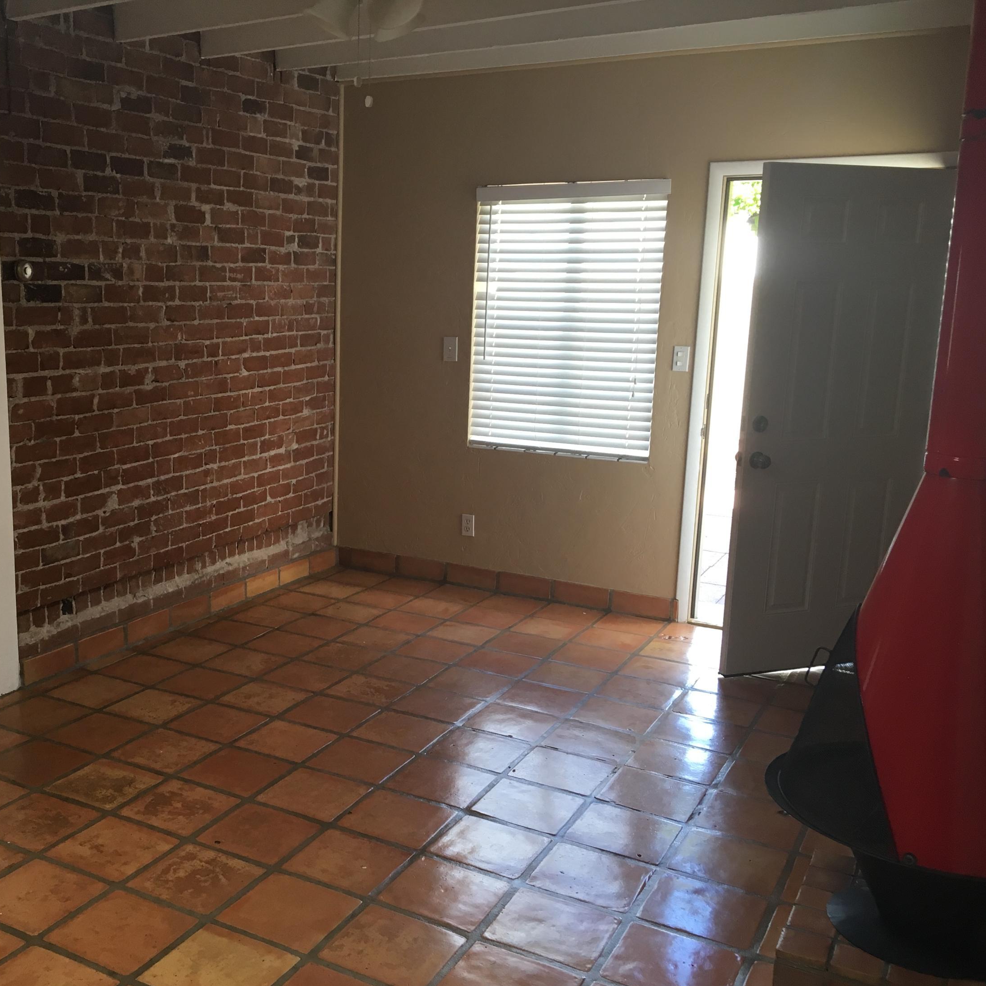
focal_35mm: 35
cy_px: 504
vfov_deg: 47.2
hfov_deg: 46.4
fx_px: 1128
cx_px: 315
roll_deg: -0.2
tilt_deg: -11.9
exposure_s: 1/30
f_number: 2.2
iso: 25
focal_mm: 4.15
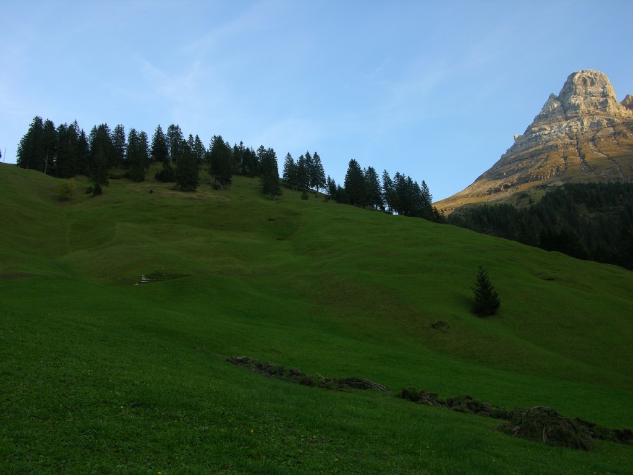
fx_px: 640
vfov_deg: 40.7
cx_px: 316
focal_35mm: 35
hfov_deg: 52.6
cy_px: 238
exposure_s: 1/53.4
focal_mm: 8.9
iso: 50
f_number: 4
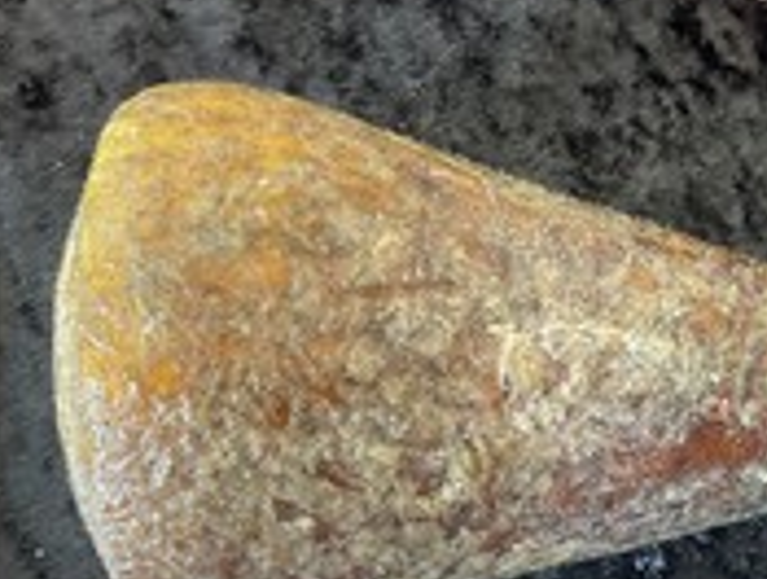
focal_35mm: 58
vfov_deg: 25.0
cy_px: 441
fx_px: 1288
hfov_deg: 32.6
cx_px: 565
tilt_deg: -89.5
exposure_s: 1/60
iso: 160
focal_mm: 3
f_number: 1.8
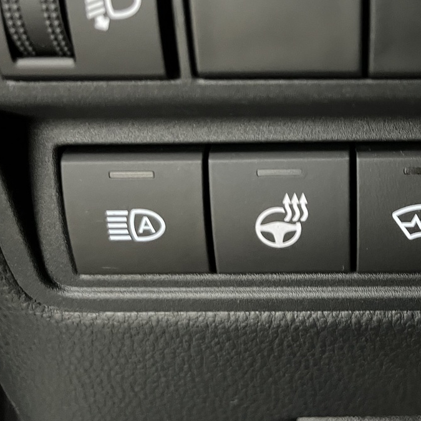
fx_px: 674
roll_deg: +1.1
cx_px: 356
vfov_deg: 34.0
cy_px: 107
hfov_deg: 33.3
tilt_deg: -1.1
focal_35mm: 49
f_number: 1.6
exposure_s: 1/25
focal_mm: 5.1
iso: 800
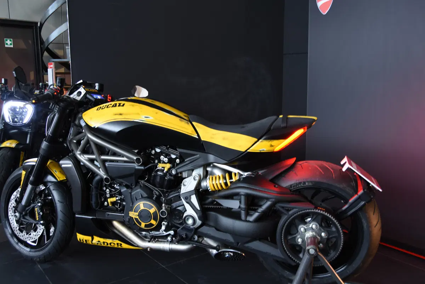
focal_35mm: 33
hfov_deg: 57.2
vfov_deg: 40.0
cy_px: 142
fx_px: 390
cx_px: 212
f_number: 3.8
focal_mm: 22
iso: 200
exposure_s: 1/2
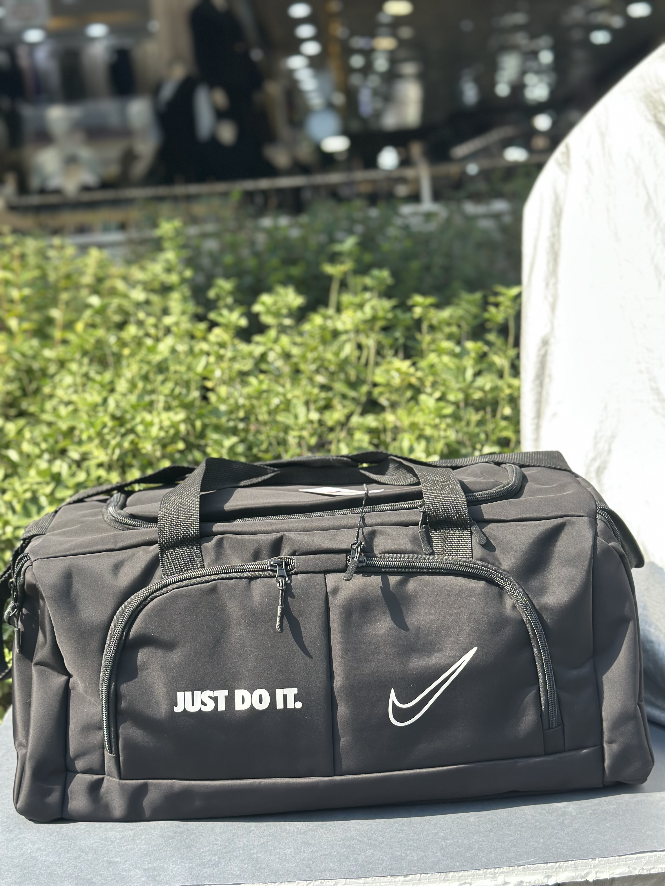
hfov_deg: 30.3
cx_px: 332
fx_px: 1229
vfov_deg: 39.7
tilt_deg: -9.8
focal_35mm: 48
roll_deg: +3.7
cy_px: 443
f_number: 1.78
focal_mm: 6.86
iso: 80
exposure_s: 1/745
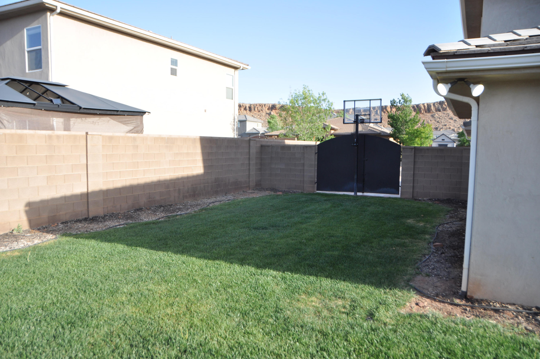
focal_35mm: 27
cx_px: 270
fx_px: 404
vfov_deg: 47.8
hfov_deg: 67.4
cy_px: 180
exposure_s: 1/800
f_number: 3.5
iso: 250
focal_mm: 18
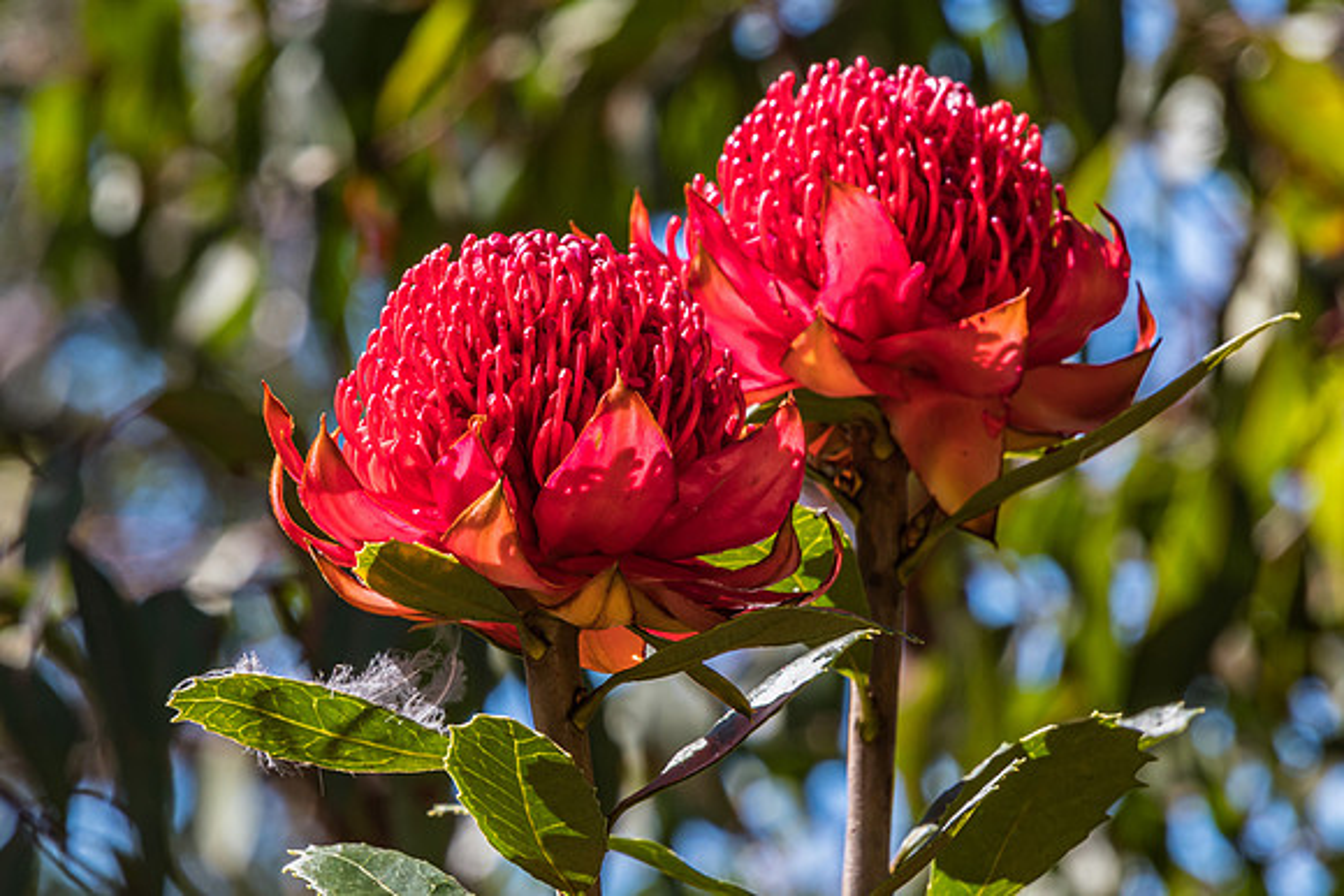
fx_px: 26774
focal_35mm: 717
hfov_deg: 2.9
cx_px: 541
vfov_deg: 1.9
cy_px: 381
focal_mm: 400
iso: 200
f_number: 14
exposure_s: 1/100
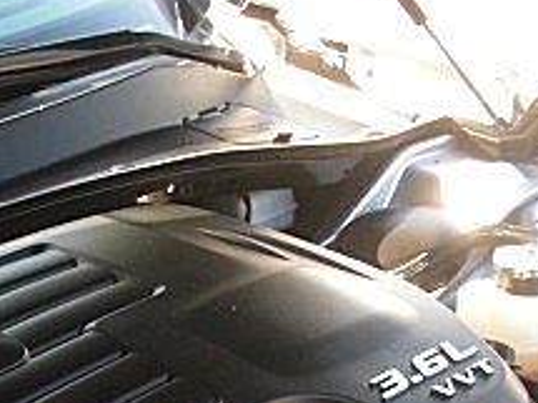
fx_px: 1662
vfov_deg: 13.2
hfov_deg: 18.2
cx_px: 115
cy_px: 561
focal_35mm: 107
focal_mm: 6.3
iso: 100
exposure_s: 1/80
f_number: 2.8
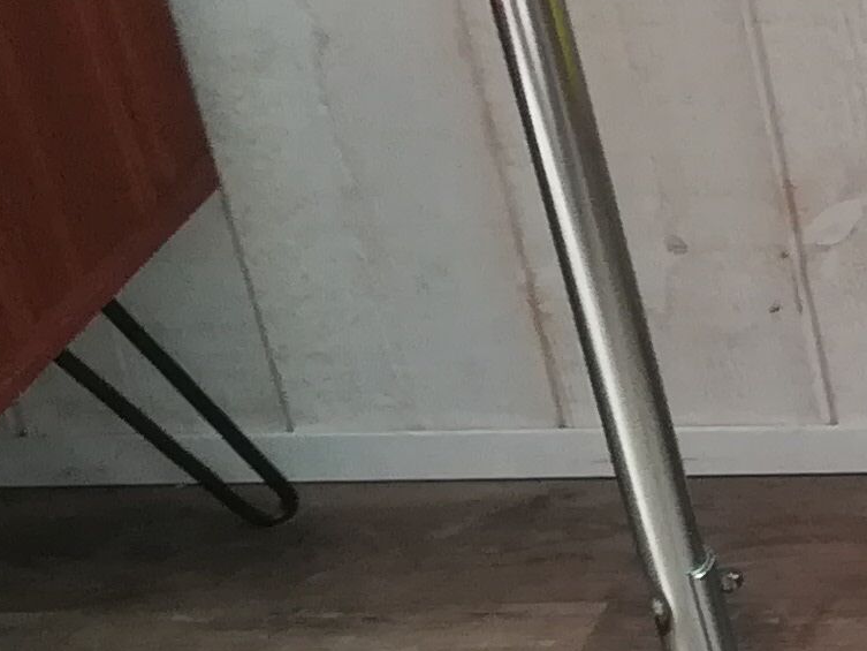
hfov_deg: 11.7
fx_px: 3432
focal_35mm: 137
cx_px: 2092
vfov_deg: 10.8
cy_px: 415
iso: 100
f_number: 2.2
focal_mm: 3.83
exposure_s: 1/30
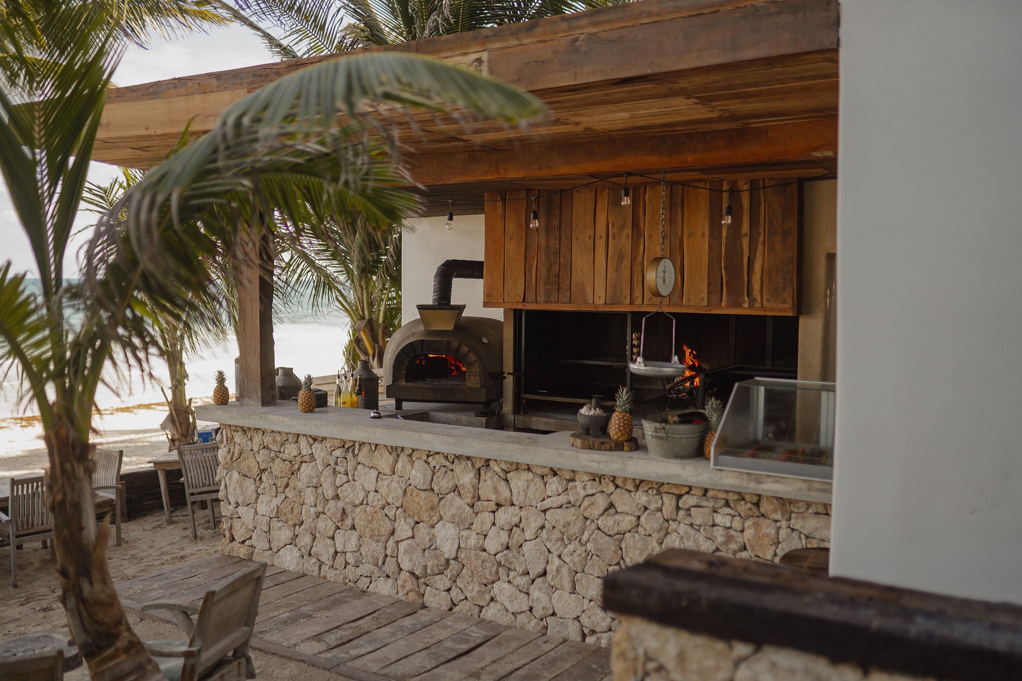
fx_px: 993
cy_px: 340
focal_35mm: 35
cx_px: 511
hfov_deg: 54.4
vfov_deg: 37.8
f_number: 1.4
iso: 100
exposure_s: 1/1600
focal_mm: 35
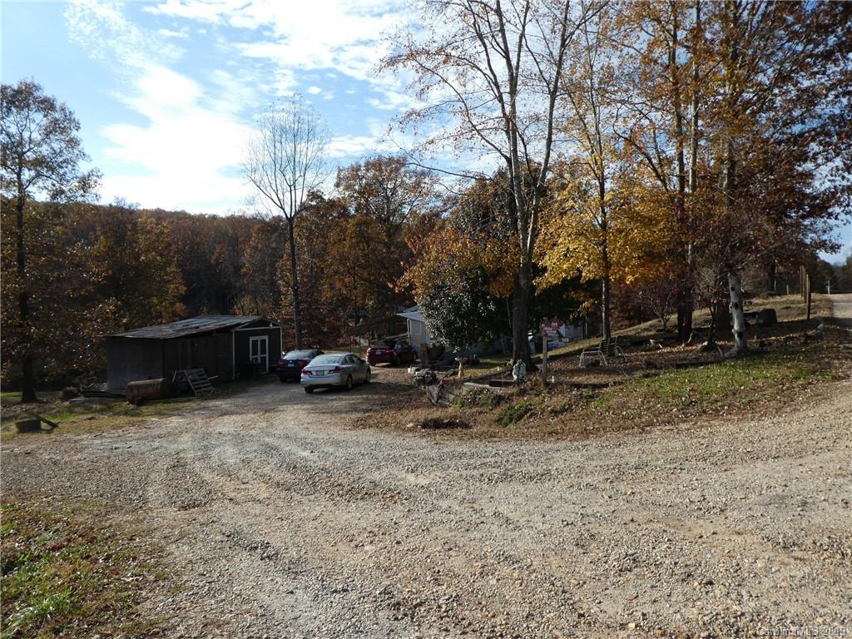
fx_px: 591
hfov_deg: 71.6
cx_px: 426
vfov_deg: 56.8
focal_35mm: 24
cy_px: 320
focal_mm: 4.3
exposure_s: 1/640
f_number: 3.3
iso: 80
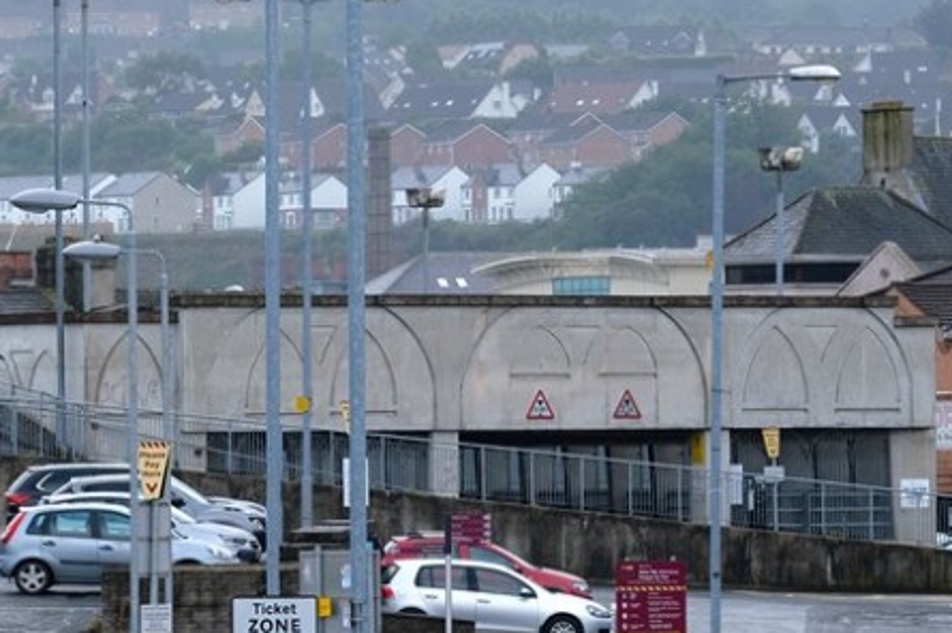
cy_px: 562
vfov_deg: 3.2
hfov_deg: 4.9
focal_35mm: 425
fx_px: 11230
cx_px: 458
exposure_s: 1/300
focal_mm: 140
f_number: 8
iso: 400
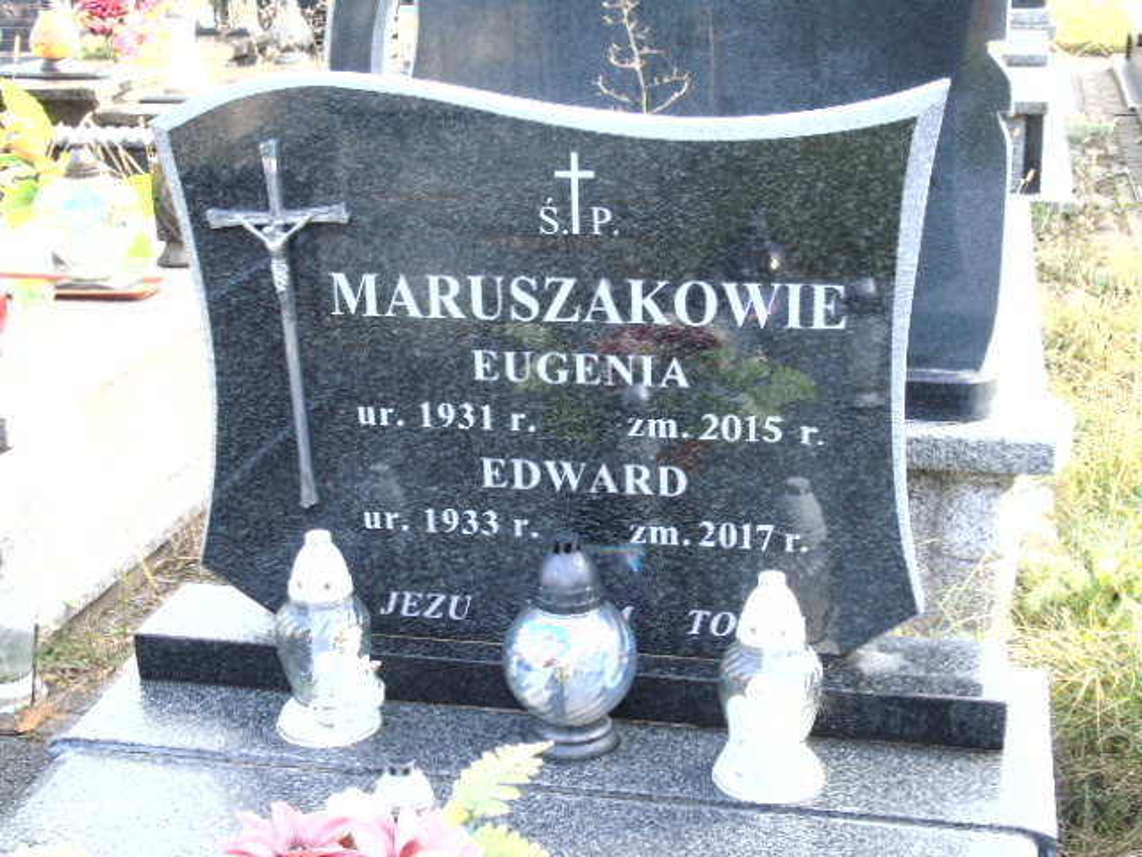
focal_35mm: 54
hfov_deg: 35.5
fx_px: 1781
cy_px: 428
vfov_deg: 27.0
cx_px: 571
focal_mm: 9.6
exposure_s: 1/30
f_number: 4.3
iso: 80
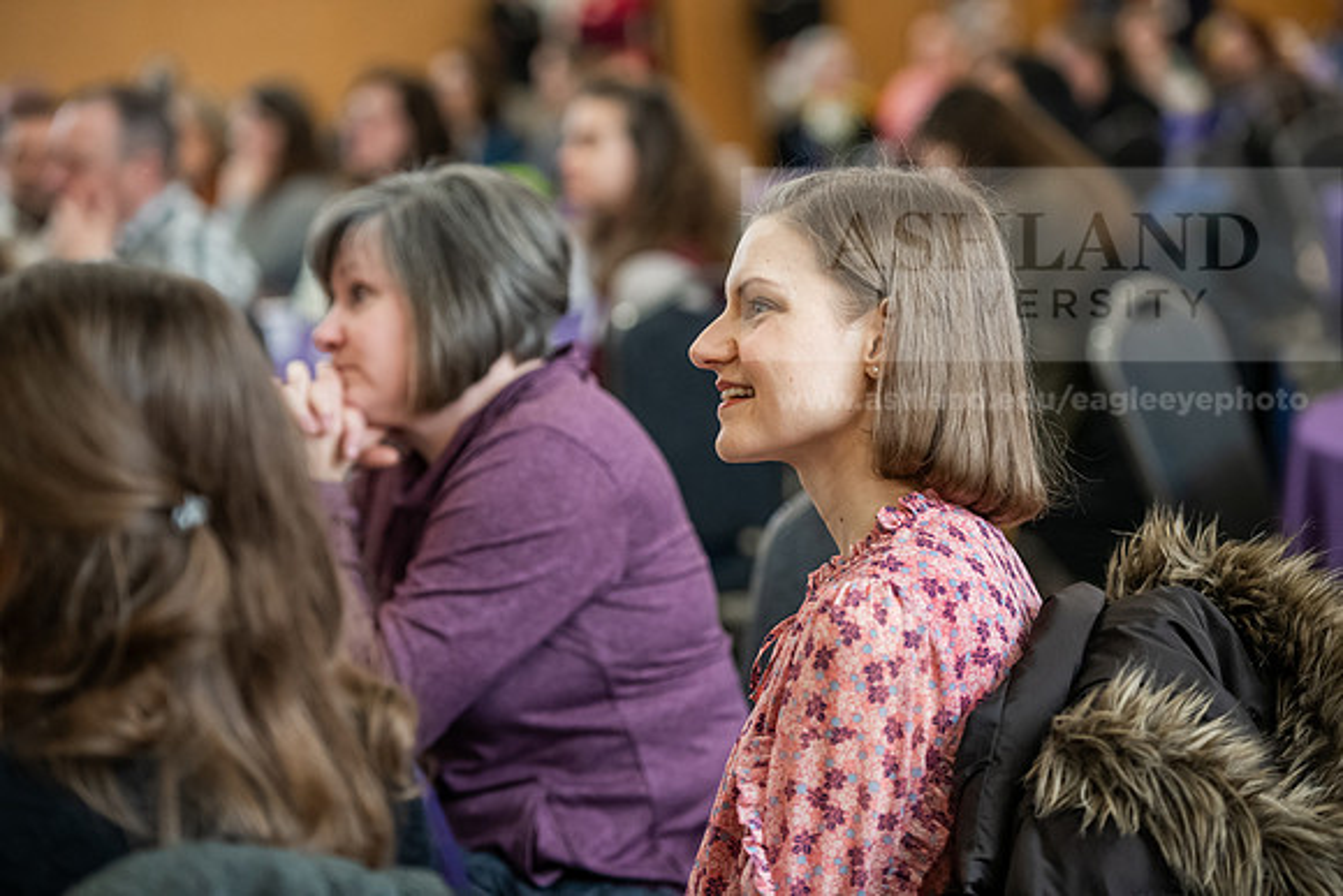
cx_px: 672
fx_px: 4328
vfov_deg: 11.8
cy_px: 448
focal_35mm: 116
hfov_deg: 17.6
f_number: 3.2
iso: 2000
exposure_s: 1/200
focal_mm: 116
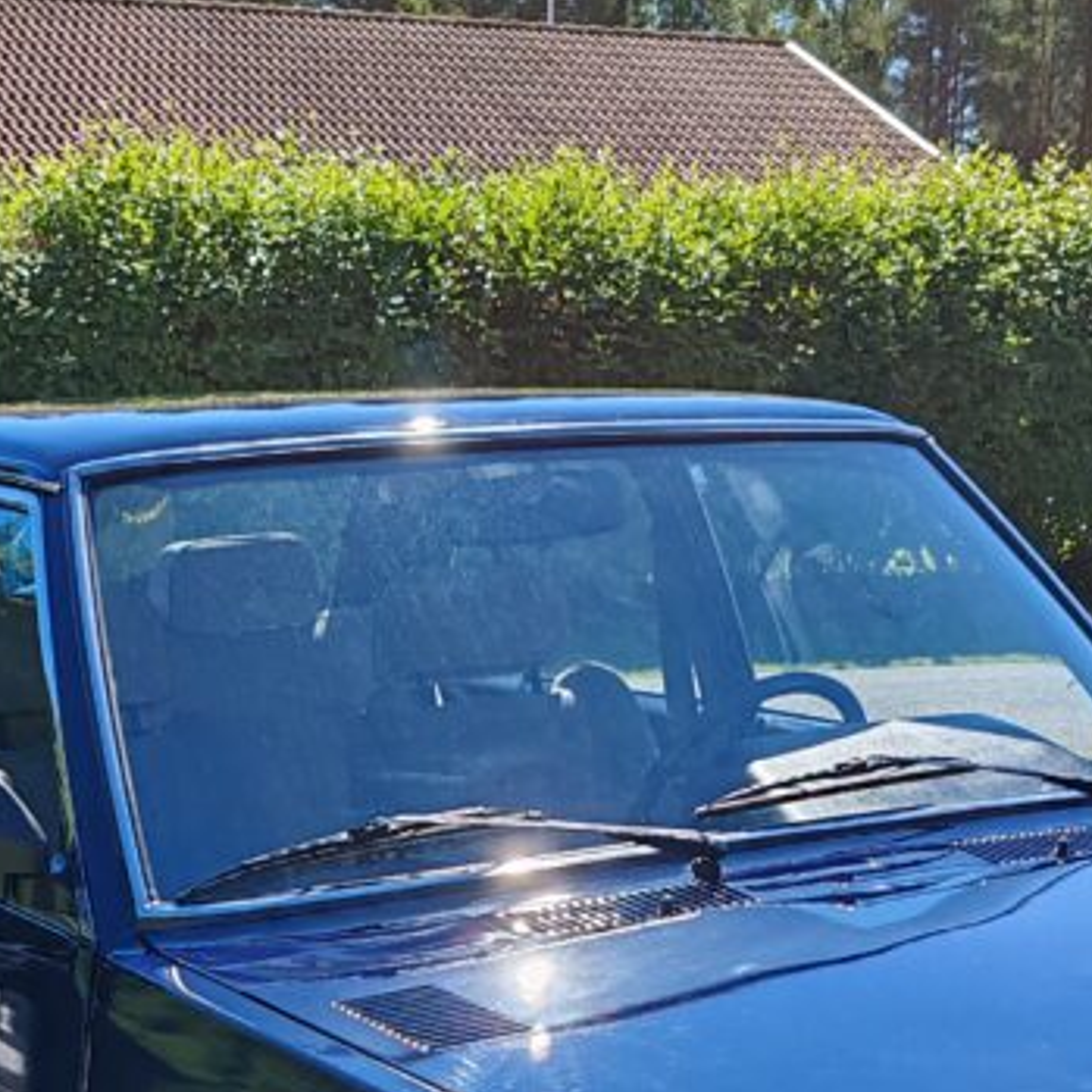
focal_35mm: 70
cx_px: 366
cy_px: 1349
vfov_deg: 22.5
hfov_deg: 24.5
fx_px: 2498
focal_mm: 6.12
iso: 50
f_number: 1.9
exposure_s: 1/510
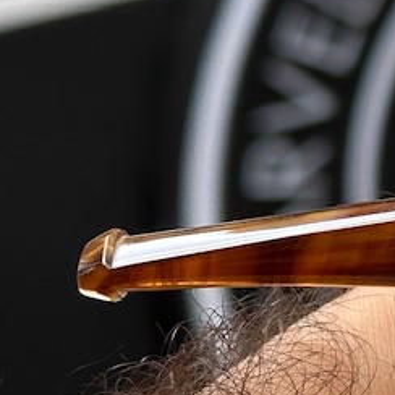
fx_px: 2879
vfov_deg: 7.8
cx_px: 971
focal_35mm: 223
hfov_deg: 7.3
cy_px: 68
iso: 64
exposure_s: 1/619
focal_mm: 6.86
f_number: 1.78
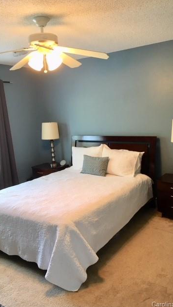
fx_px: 261
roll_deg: +2.5
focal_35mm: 32
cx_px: 91
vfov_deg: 61.0
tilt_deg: -8.9
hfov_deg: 36.6
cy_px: 154
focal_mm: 4.15
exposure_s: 1/15
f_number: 2.2
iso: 25
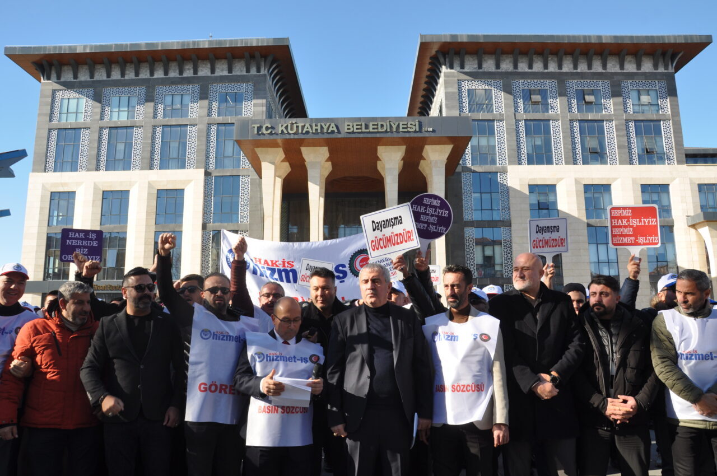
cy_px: 238
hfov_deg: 67.4
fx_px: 537
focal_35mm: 27
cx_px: 358
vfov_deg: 47.8
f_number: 11
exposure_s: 1/125
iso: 200
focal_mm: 18
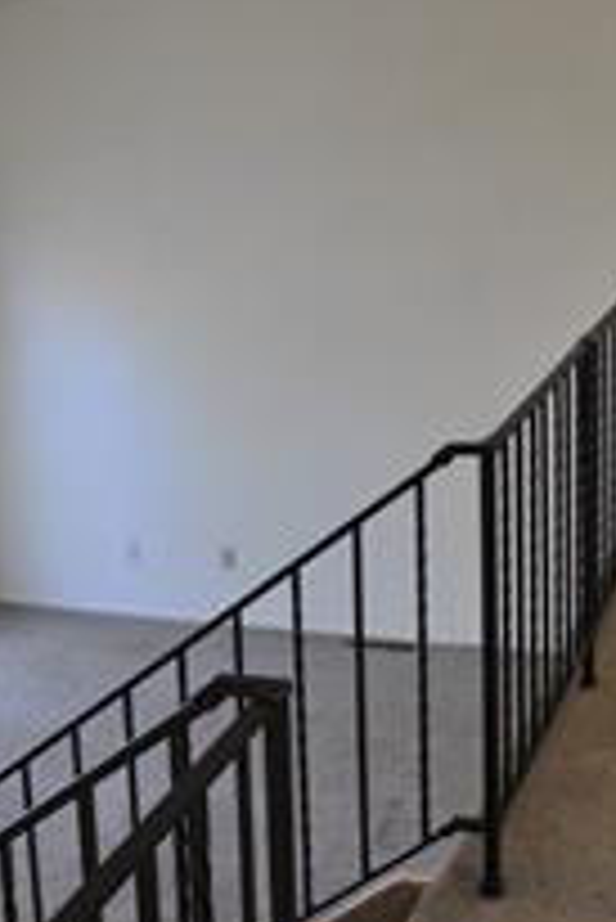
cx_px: 346
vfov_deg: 31.7
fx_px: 1614
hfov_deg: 21.6
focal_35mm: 63
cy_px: 340
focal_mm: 18
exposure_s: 1/60
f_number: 4
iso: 400
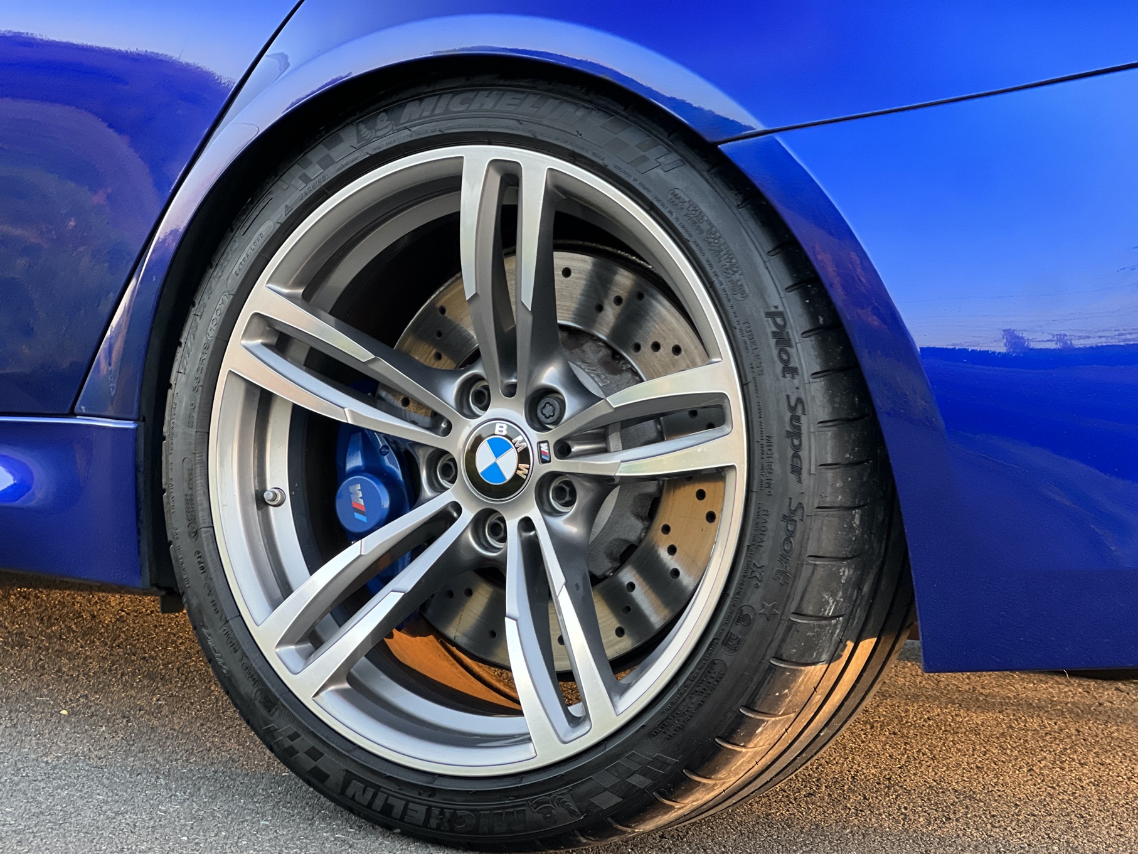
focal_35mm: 77
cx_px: 569
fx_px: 2532
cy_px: 427
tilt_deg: -3.3
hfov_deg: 25.3
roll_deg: -4.4
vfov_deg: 19.1
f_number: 2.8
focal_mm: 9
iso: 250
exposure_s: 1/79
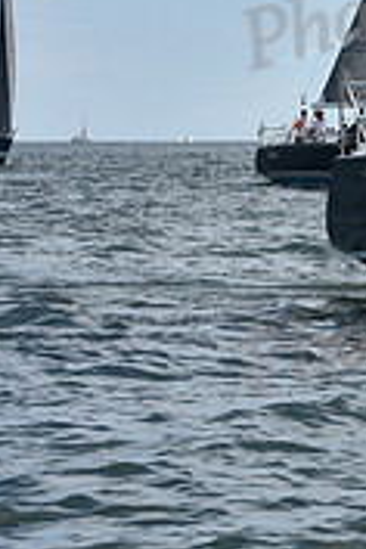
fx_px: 3492
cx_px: 844
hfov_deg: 5.8
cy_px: 107
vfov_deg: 9.0
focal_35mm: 229
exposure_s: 1/1000
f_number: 10
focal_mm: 70
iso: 320
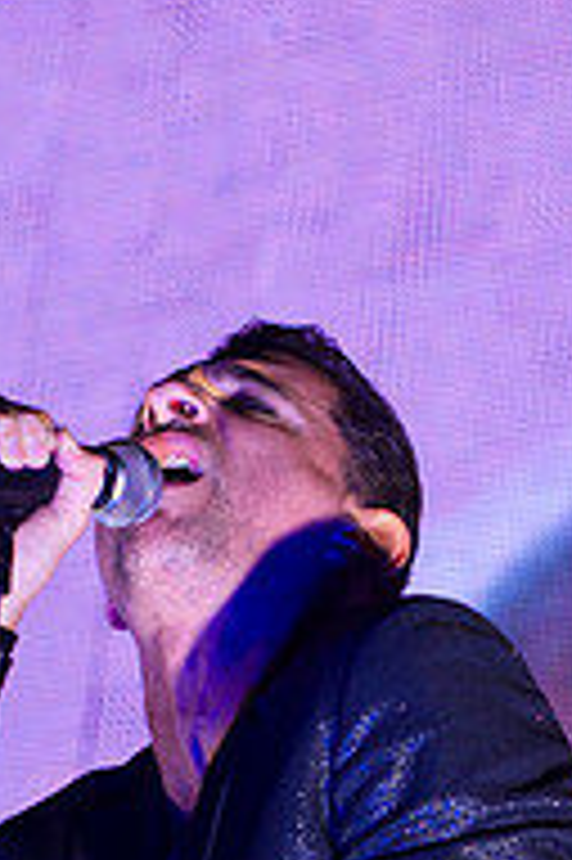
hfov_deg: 5.5
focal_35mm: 248
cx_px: 372
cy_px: 851
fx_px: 5921
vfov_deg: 8.3
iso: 800
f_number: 4
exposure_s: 1/200
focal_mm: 70
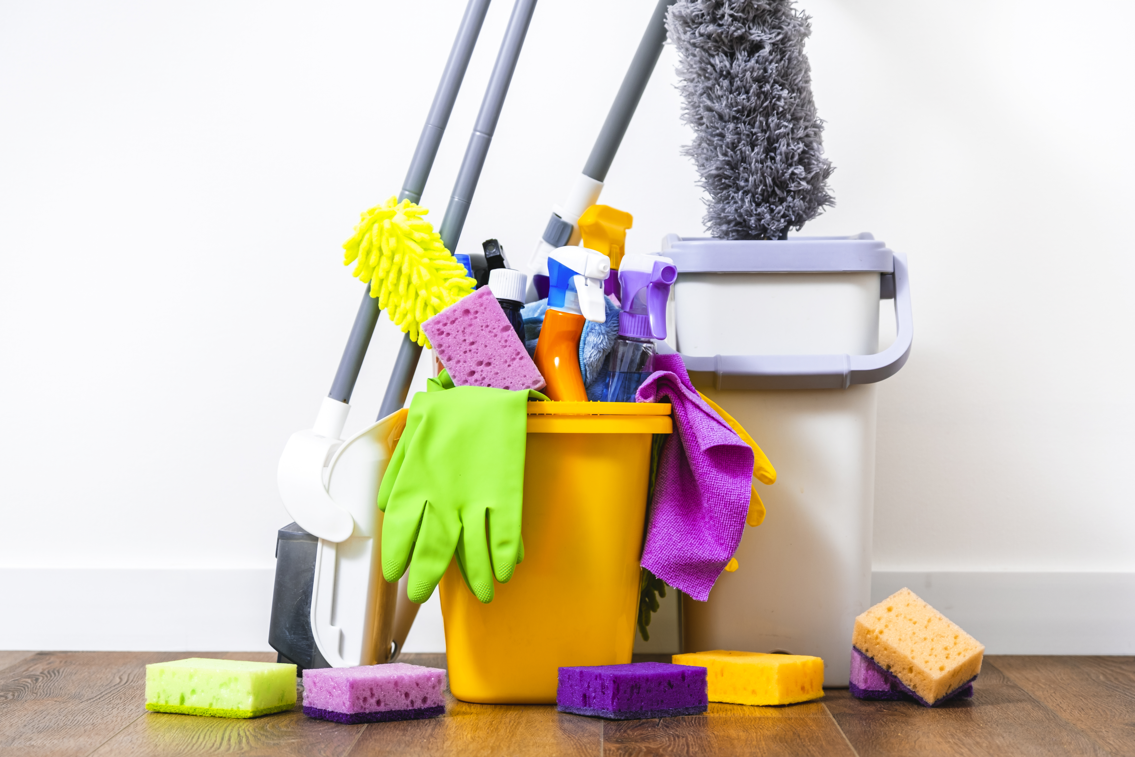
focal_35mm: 85
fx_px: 2680
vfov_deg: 16.1
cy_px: 378
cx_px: 568
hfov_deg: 23.9
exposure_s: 1/80
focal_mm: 56.5
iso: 80
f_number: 4
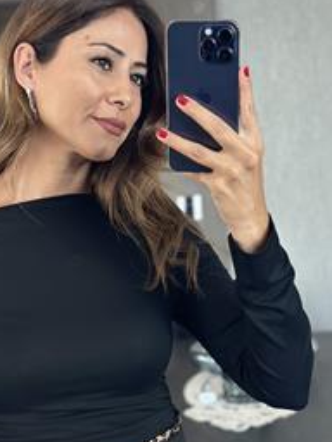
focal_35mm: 95
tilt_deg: -17.1
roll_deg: +4.4
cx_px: 97
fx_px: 1215
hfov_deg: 15.5
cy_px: 344
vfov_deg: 20.5
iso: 125
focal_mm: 6.86
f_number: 1.78
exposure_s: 1/75
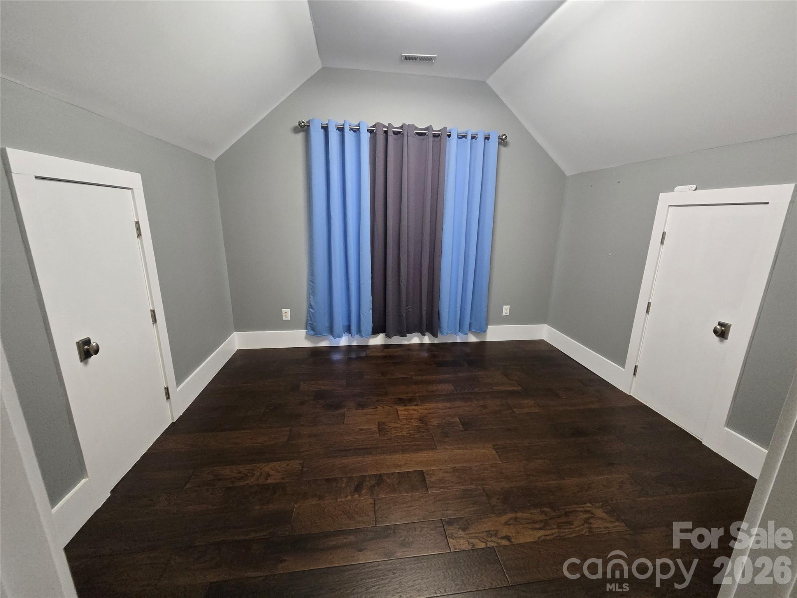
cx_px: 398
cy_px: 299
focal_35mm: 13
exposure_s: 1/60
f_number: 2.2
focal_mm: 2.2
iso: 800
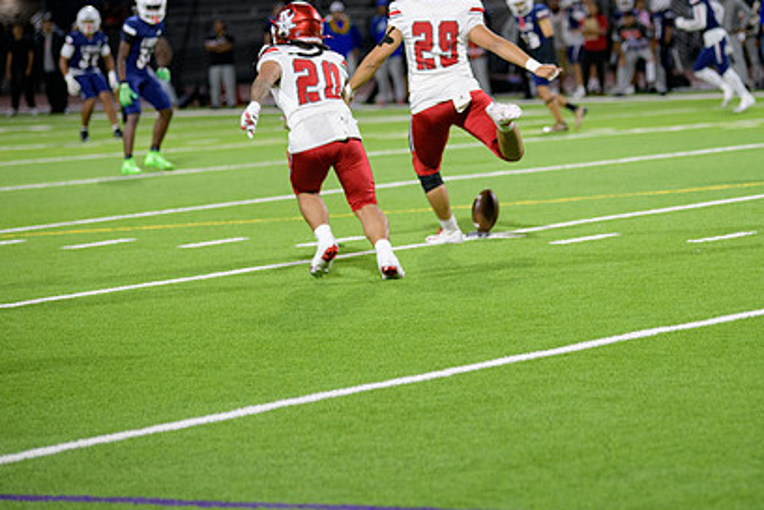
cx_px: 472
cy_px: 164
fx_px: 3926
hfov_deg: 11.1
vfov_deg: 7.4
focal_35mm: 185
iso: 2000
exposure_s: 1/320
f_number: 2.8
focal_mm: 130
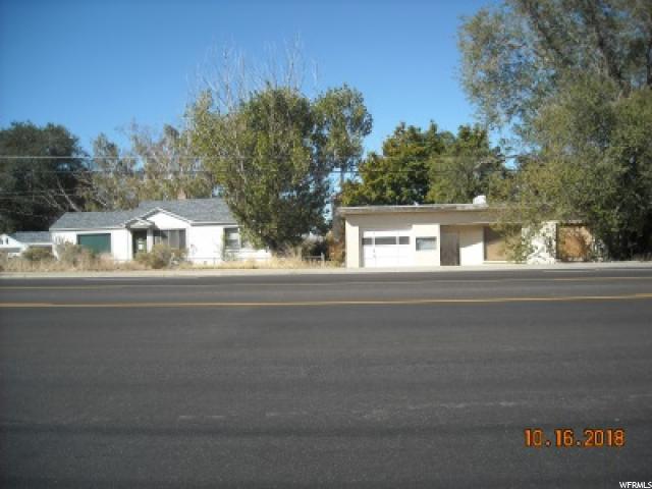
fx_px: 659
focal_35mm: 35
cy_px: 244
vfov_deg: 40.7
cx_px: 326
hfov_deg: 52.6
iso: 70
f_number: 5.6
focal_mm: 5.7
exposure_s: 1/250
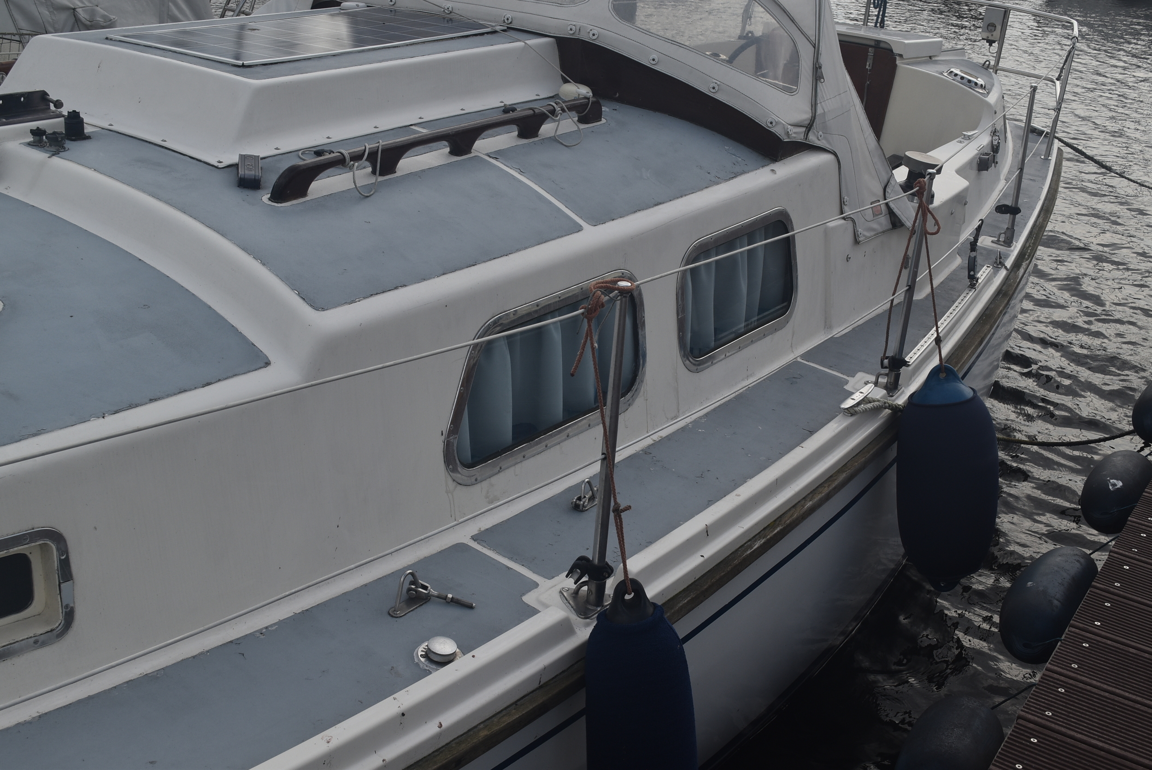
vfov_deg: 31.9
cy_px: 385
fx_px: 1345
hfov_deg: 46.4
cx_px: 576
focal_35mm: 42
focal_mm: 28
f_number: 9
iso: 200
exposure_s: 1/320
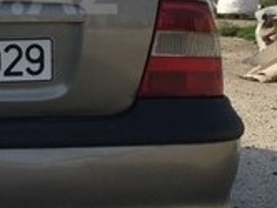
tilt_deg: +1.7
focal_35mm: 115
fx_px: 922
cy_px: -11
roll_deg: +0.1
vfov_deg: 12.7
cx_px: -53
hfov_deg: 16.4
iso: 32
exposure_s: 1/1799
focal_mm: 4.15
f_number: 2.2
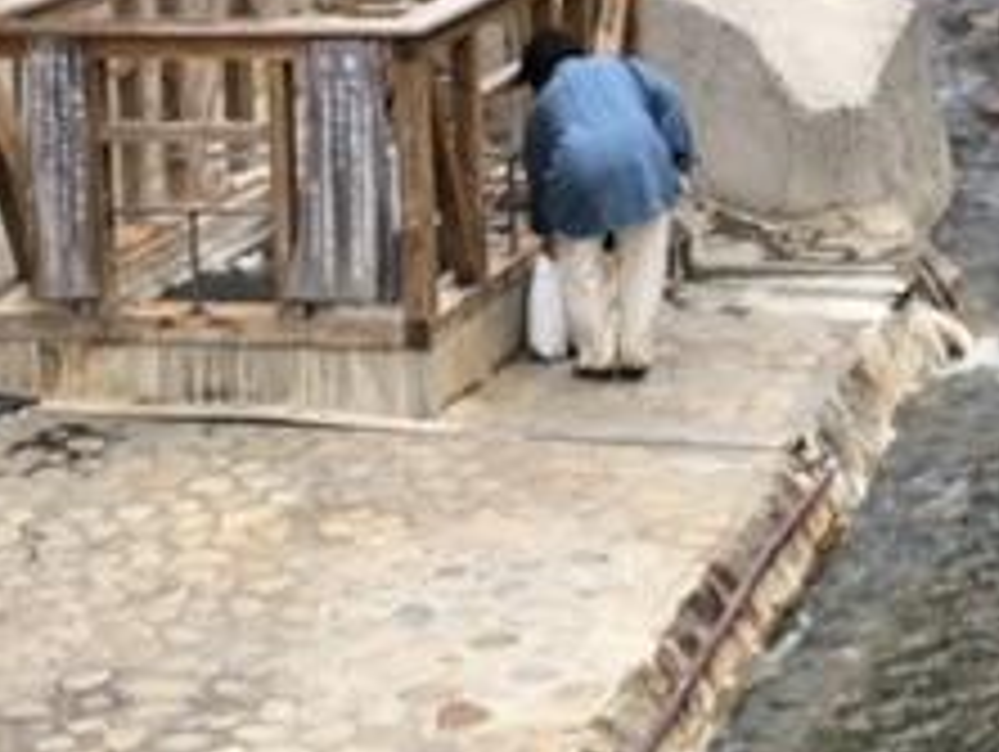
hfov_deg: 14.9
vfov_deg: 10.9
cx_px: 1112
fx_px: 3727
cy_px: -495
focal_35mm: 129
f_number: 1.8
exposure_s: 1/125
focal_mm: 4
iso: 20
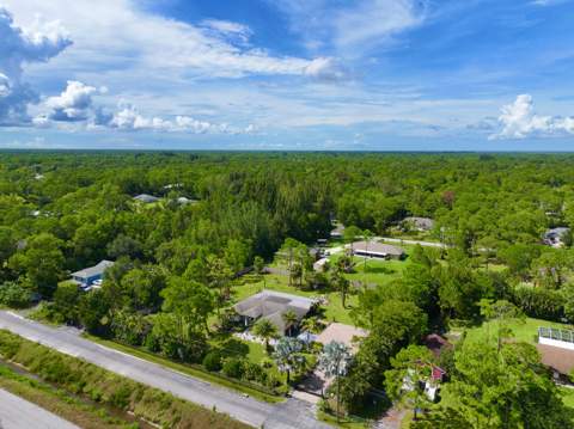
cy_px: 214
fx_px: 398
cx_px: 287
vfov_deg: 56.7
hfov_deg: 71.7
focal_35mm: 24
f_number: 2.8
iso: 100
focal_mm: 12.29
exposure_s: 1/2000
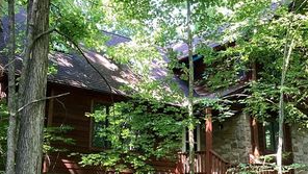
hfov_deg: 36.6
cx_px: 143
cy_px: 76
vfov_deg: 21.1
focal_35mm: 57
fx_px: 466
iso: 64
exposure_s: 1/50
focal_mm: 3.3
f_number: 2.4
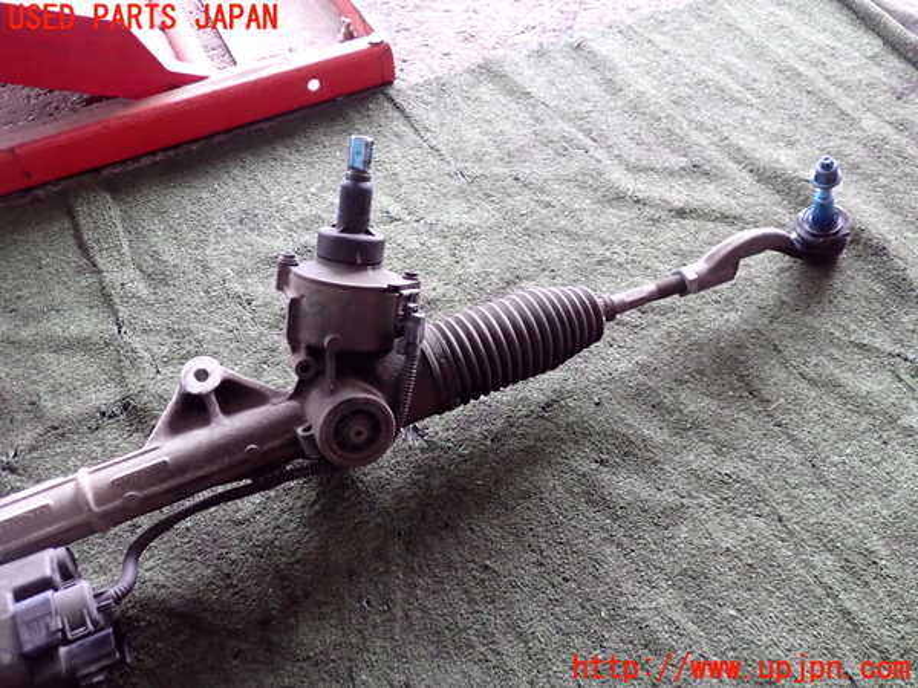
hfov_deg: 60.0
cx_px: 459
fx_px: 796
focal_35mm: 30
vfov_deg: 46.8
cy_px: 344
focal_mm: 5.4
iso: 640
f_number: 2.3
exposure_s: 1/30
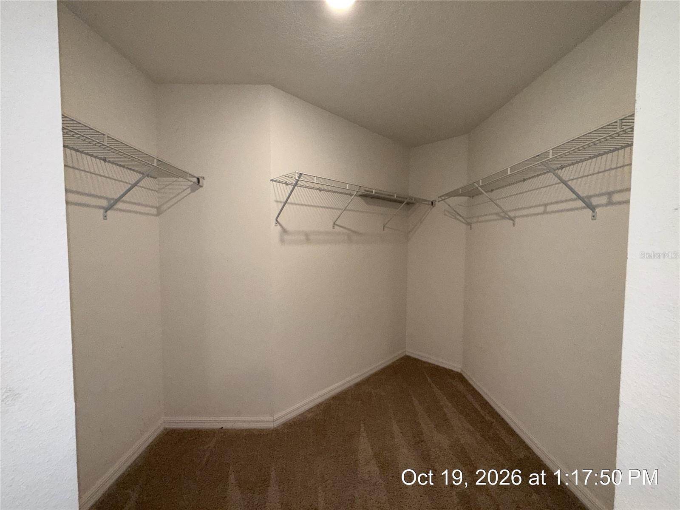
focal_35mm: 14
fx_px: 275
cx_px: 340
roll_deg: -0.4
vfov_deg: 85.7
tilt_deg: -2.4
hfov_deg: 102.1
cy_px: 255
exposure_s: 1/120
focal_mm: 2.22
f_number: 2.2
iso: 200
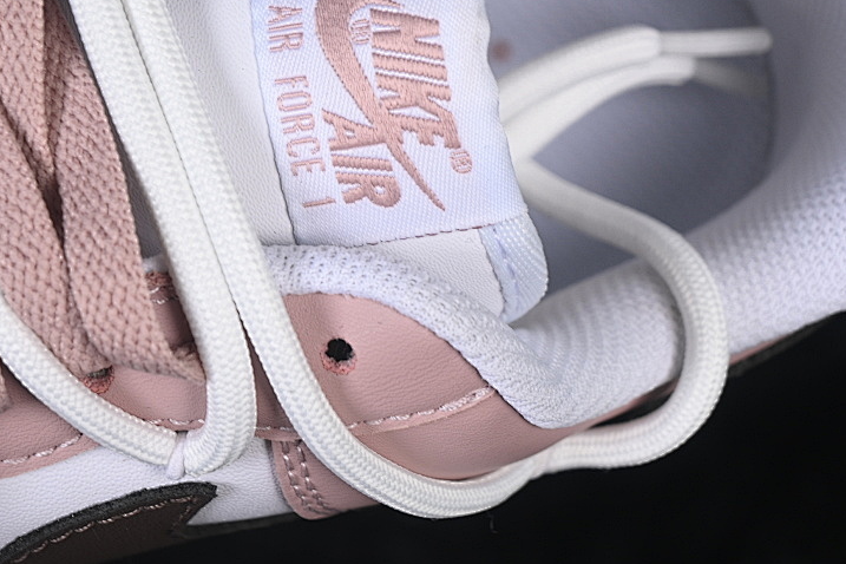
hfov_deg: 18.1
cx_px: 307
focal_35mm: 113
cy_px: 162
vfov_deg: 12.1
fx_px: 2655
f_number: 7.1
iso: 160
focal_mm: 50
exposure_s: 1/80
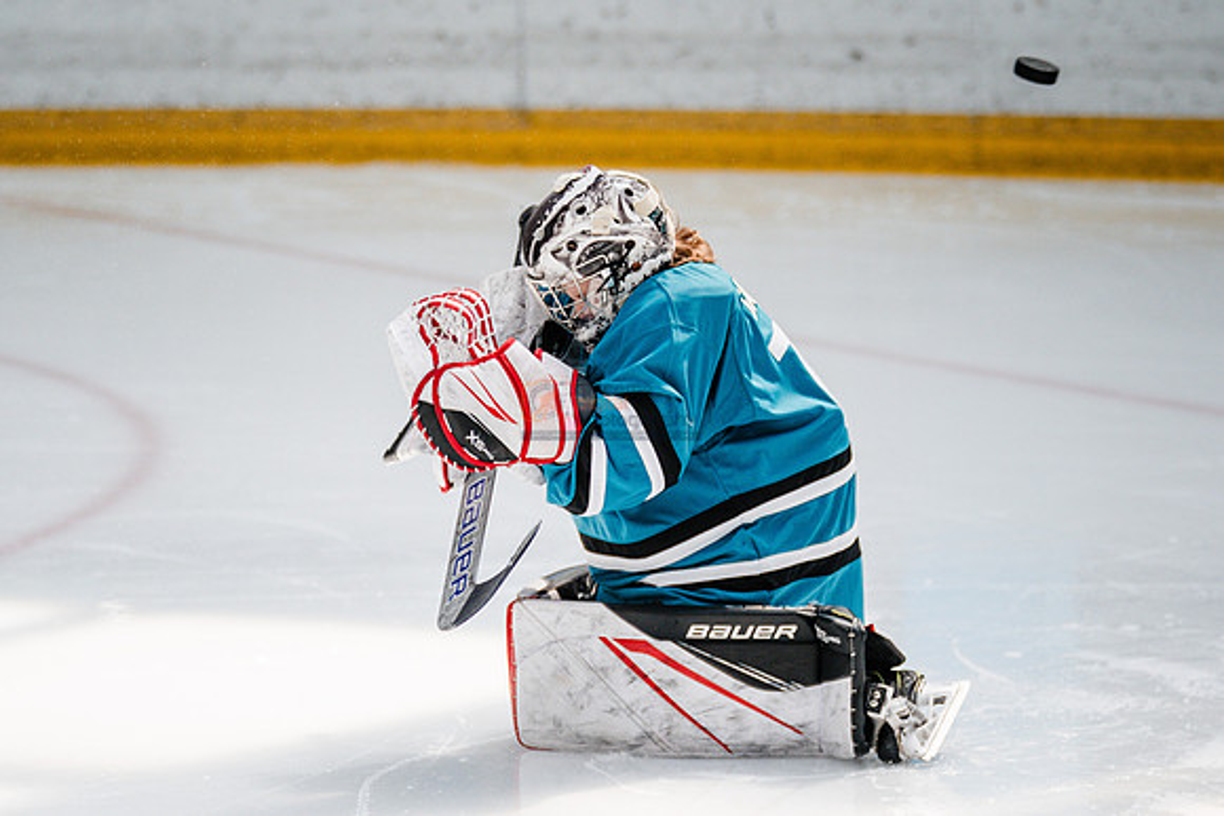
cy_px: 596
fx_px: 9155
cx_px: 414
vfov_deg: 5.1
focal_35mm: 269
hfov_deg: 7.6
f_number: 3.2
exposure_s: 1/2000
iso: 640
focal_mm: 176
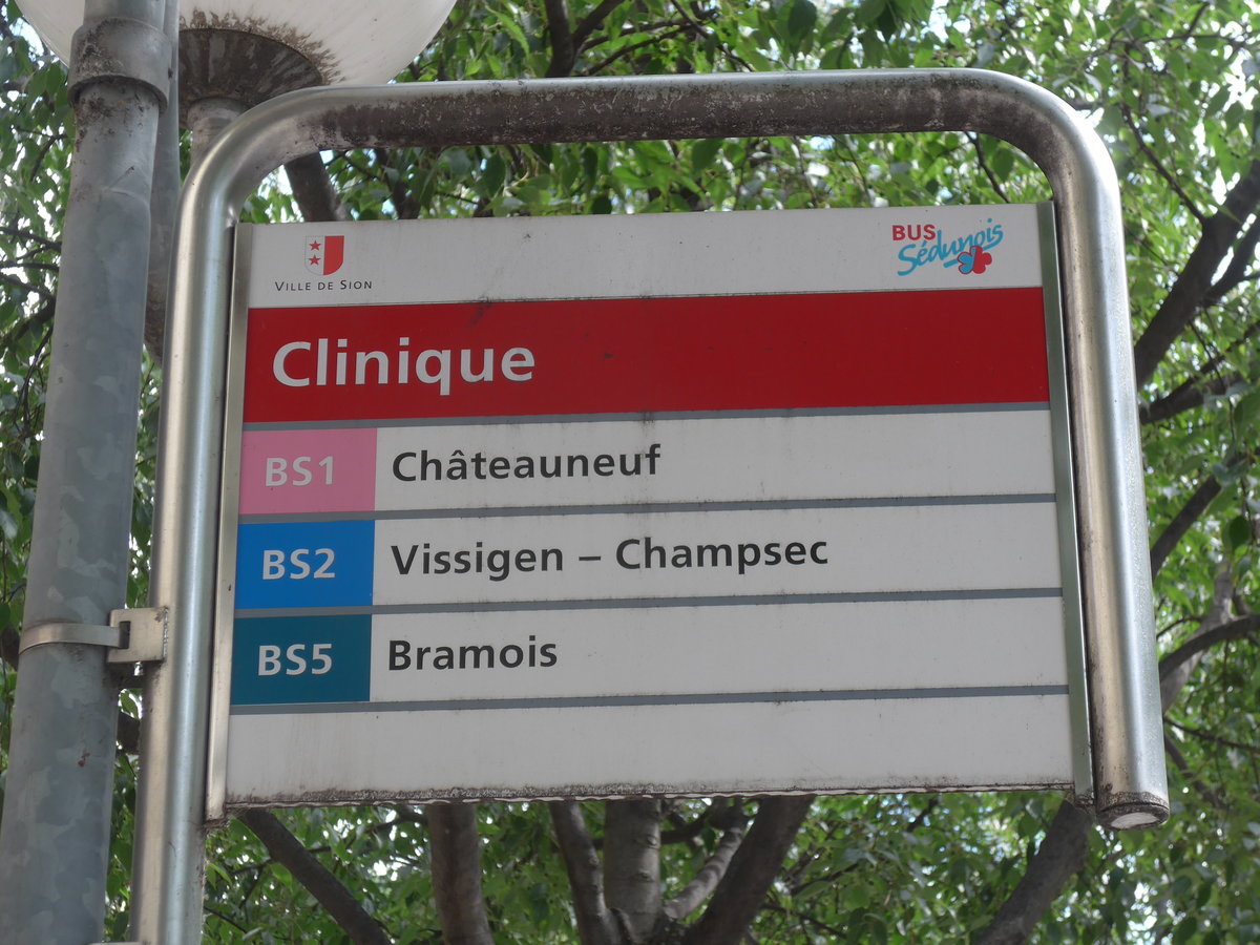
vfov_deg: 15.2
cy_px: 472
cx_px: 630
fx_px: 3531
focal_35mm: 97
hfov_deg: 20.2
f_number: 4.7
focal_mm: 19.2
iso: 80
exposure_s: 1/100
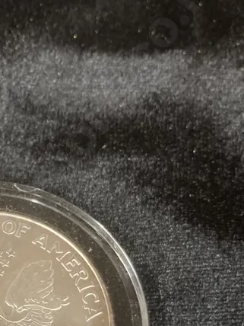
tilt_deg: -64.1
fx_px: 630
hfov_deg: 21.0
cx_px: -18
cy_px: 274
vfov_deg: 28.2
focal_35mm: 67
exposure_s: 1/25
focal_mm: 3.99
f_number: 1.8
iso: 500
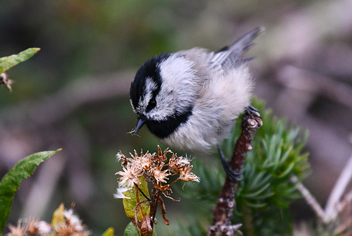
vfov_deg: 6.0
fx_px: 2251
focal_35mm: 230
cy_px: 118
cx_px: 159
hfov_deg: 8.9
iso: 1600
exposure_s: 1/320
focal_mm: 200
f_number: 2.8
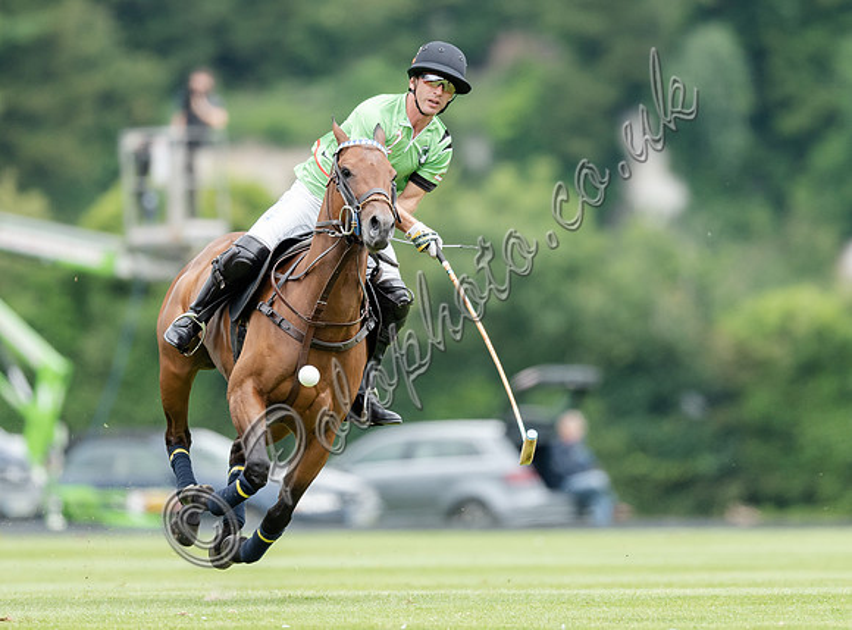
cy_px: 293
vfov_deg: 1.8
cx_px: 398
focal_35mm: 804
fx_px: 19684
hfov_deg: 2.5
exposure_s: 1/1250
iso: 400
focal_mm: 500
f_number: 4
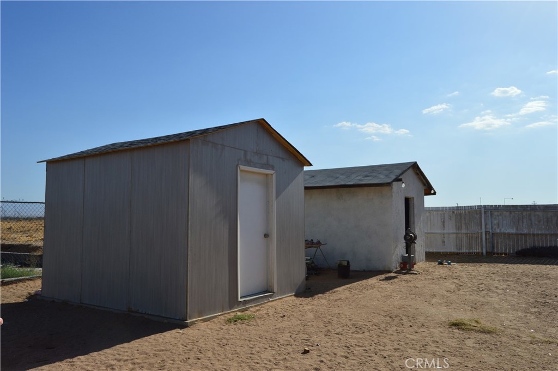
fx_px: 418
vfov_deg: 47.8
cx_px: 279
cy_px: 186
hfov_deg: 67.4
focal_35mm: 27
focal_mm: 18
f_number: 11
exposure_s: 1/500
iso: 180
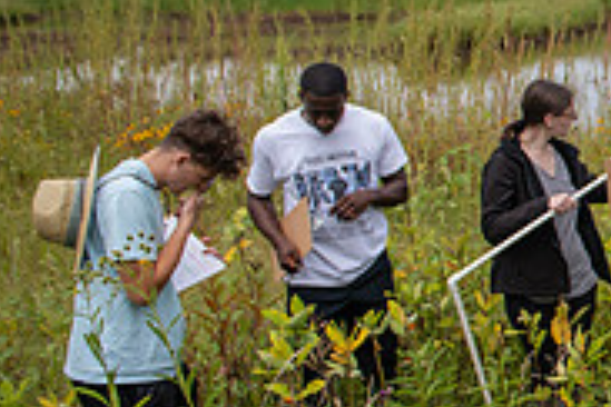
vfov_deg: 17.9
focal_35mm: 76
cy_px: 175
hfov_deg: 21.5
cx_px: 962
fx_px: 1290
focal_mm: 24
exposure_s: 1/640
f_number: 4
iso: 125
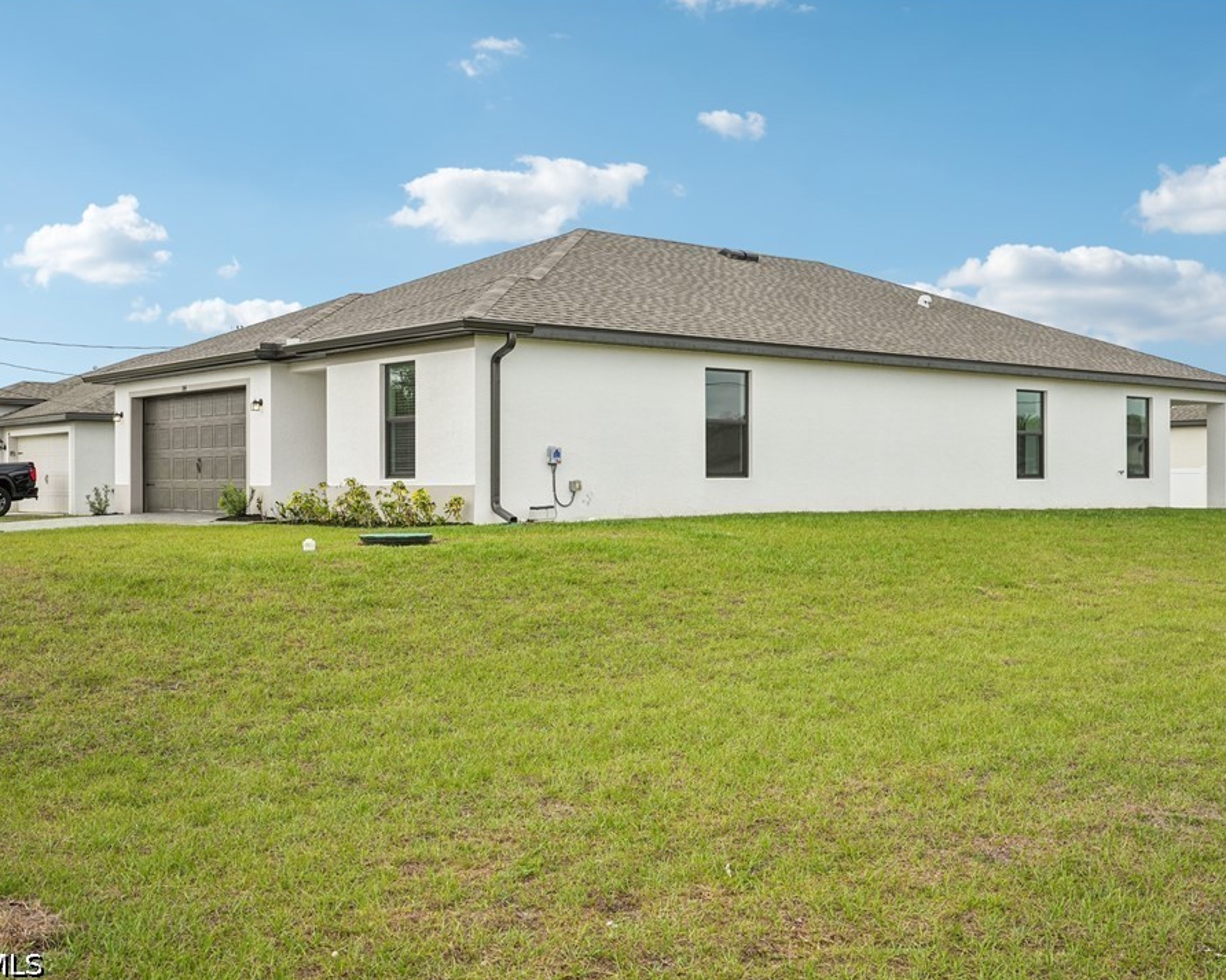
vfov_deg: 37.3
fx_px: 1451
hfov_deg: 45.8
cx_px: 664
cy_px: 489
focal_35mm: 40
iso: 400
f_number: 8
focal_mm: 35
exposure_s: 1/1000
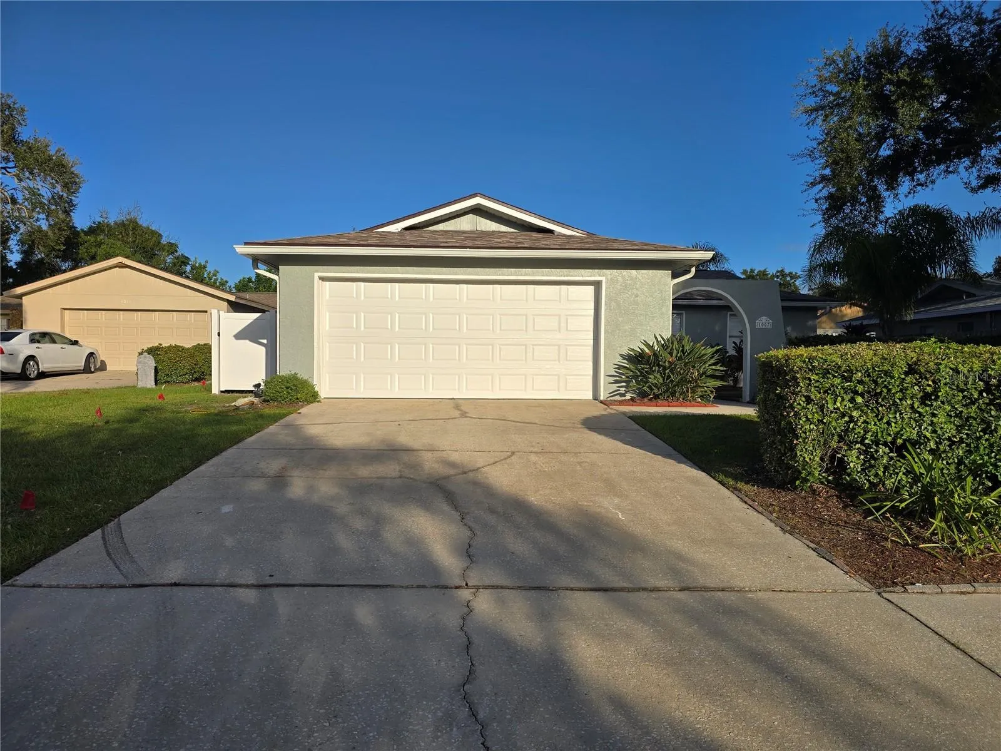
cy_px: 376
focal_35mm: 23
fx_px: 665
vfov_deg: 58.9
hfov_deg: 73.9
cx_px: 500
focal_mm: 6.3
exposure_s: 1/1167
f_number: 1.7
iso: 12
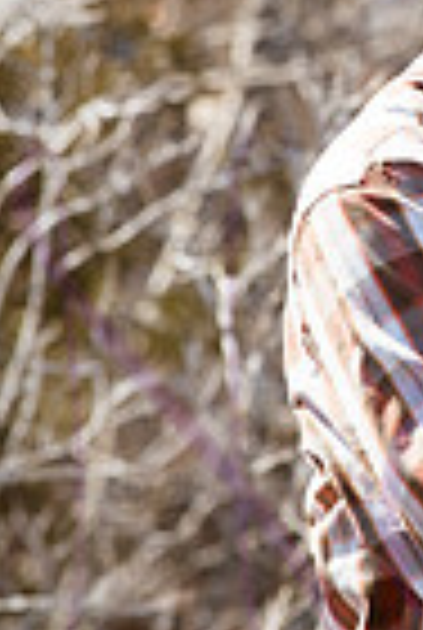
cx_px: 562
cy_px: 189
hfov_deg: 2.5
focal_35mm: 545
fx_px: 9558
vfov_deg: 3.8
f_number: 10
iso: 800
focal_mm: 170
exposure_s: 1/320
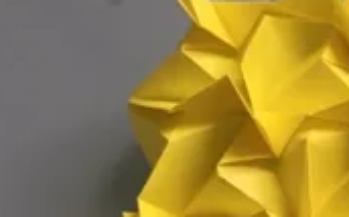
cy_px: 241
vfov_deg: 14.8
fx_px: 817
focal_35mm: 86
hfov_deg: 22.1
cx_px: 428
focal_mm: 4.15
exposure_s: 1/40
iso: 25
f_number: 2.2
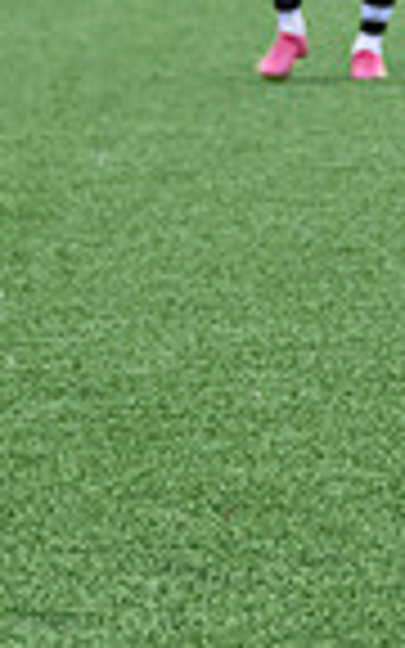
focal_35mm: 635
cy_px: -386
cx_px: 1596
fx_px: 11214
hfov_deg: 2.0
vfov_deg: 3.3
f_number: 4
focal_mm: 84
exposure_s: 1/2500
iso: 800
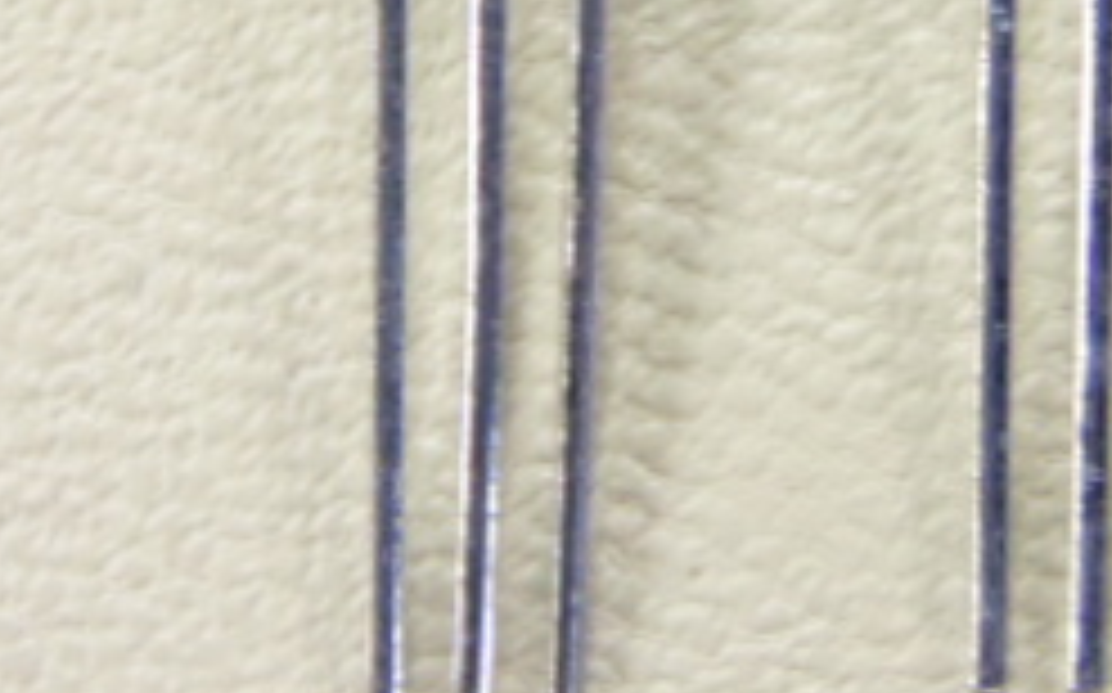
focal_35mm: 217
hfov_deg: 9.7
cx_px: 810
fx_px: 6572
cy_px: -81
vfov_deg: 6.0
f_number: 4.3
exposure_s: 1/15
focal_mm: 14.1
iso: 400
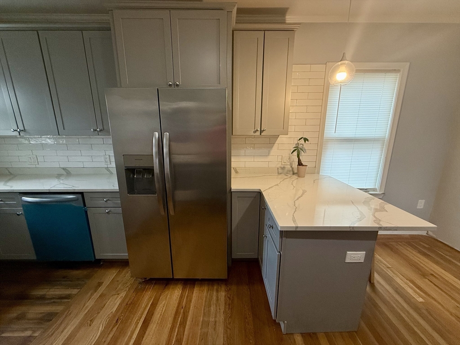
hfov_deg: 102.1
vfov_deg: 85.7
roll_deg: +0.4
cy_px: 172
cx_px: 230
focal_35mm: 14
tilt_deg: -12.4
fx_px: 186
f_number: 2.2
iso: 200
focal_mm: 2.22
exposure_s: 1/120
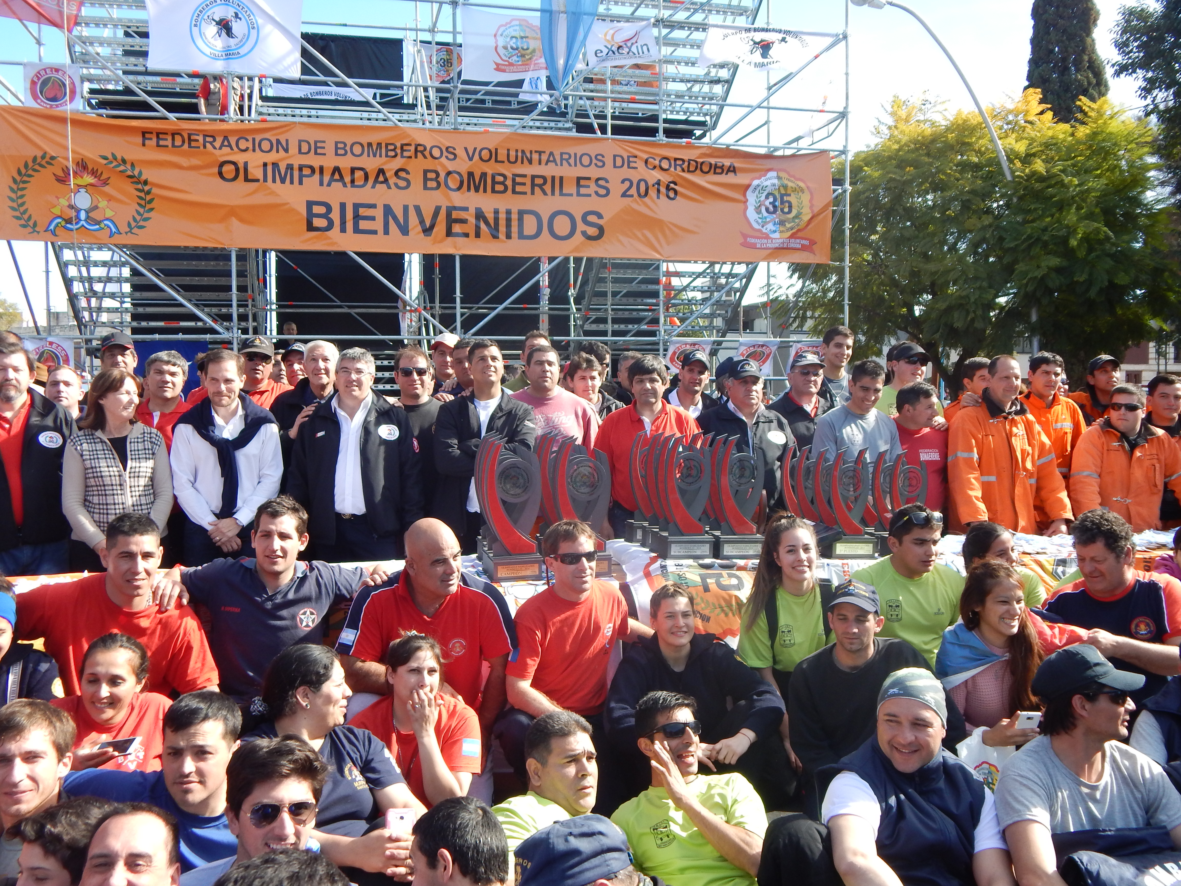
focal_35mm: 31
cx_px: 590
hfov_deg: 58.4
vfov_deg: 45.4
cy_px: 443
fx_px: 1058
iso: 125
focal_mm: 5.6
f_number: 3.2
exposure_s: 1/400
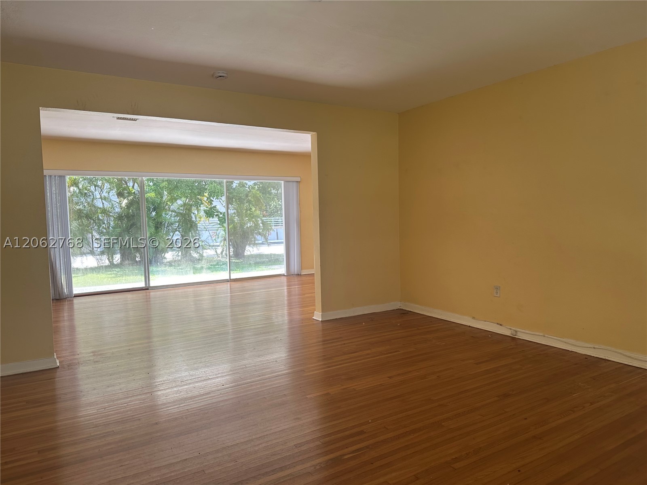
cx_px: 324
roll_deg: +1.1
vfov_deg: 56.8
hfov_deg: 71.6
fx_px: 449
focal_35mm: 24
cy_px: 242
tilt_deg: -3.8
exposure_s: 1/150
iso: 64
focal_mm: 6.86
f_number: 1.78
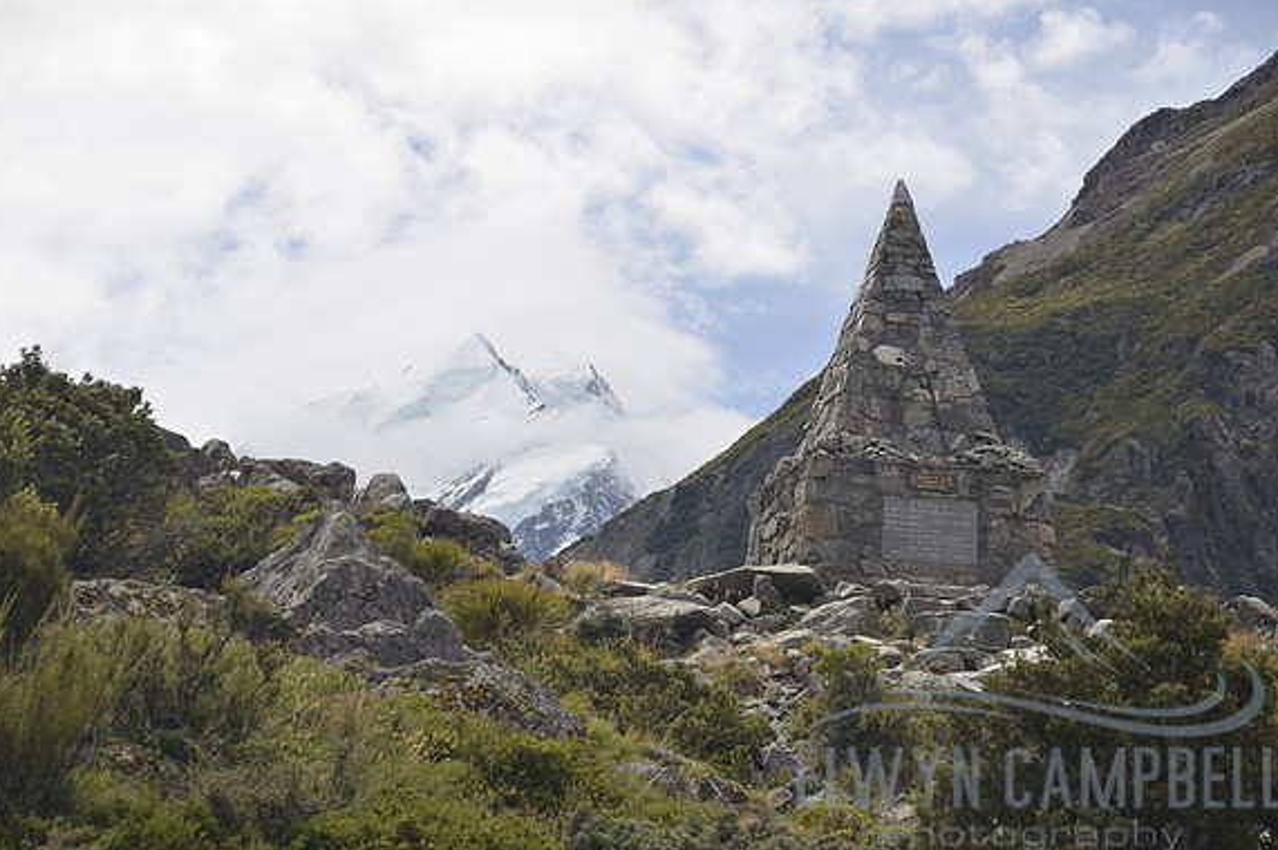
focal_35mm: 140
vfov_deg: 9.8
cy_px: 423
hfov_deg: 14.7
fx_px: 4967
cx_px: 636
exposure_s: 1/250
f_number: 8
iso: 200
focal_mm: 92
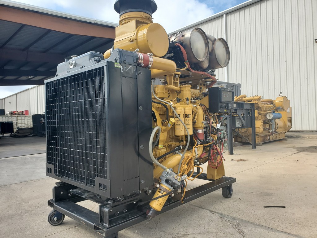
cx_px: 158
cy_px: 119
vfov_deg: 53.1
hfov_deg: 67.3
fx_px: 238
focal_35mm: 26
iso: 50
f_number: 2.4
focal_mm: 4.3
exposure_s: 1/726
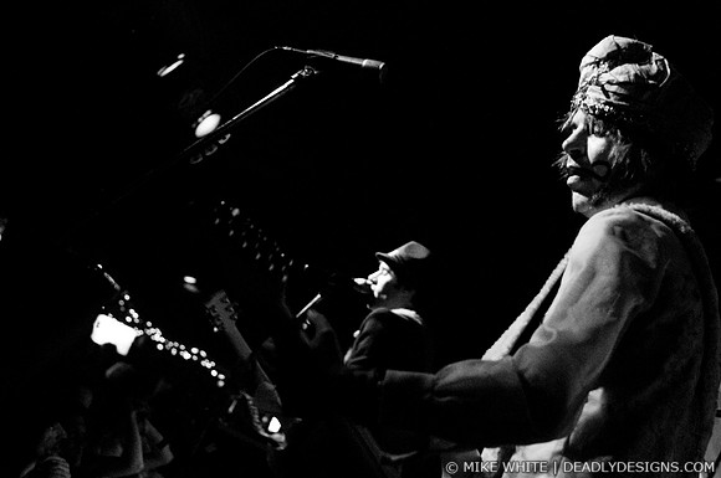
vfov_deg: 25.7
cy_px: 239
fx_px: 1050
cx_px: 360
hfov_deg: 37.9
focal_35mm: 52
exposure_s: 1/160
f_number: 2.8
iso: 1250
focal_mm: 35
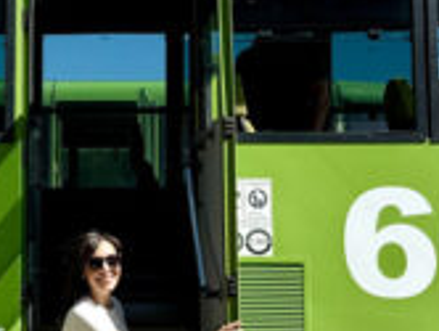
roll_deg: +0.7
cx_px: 8
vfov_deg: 13.4
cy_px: 169
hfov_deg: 17.3
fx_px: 1410
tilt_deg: +7.7
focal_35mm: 111
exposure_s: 1/3021
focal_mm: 6.76
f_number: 1.78
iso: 80
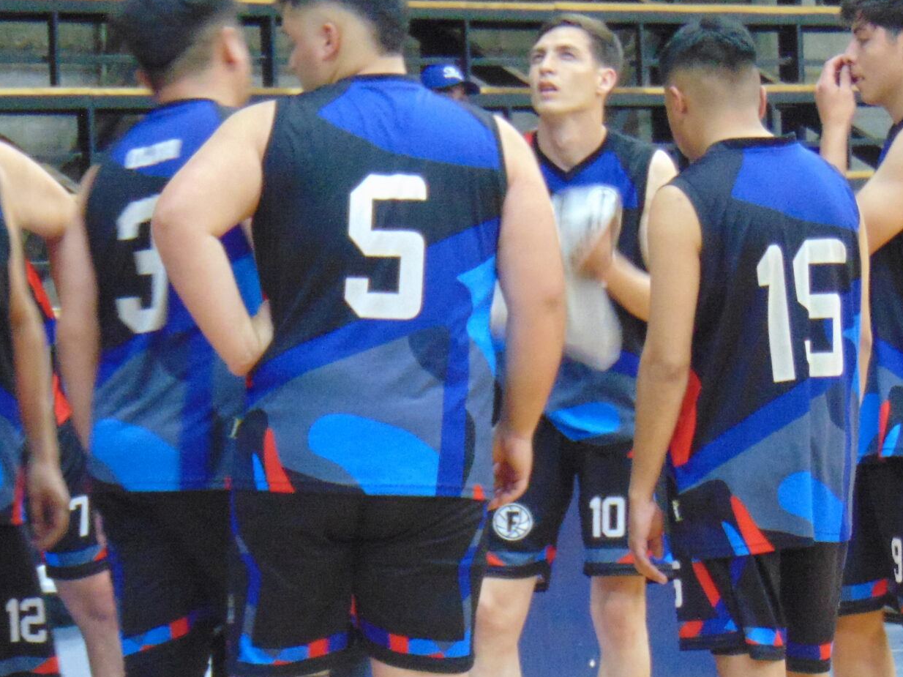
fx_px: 7198
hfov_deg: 7.2
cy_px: 388
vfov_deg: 5.4
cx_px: 409
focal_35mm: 276
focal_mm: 23.9
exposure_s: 1/30
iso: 400
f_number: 4
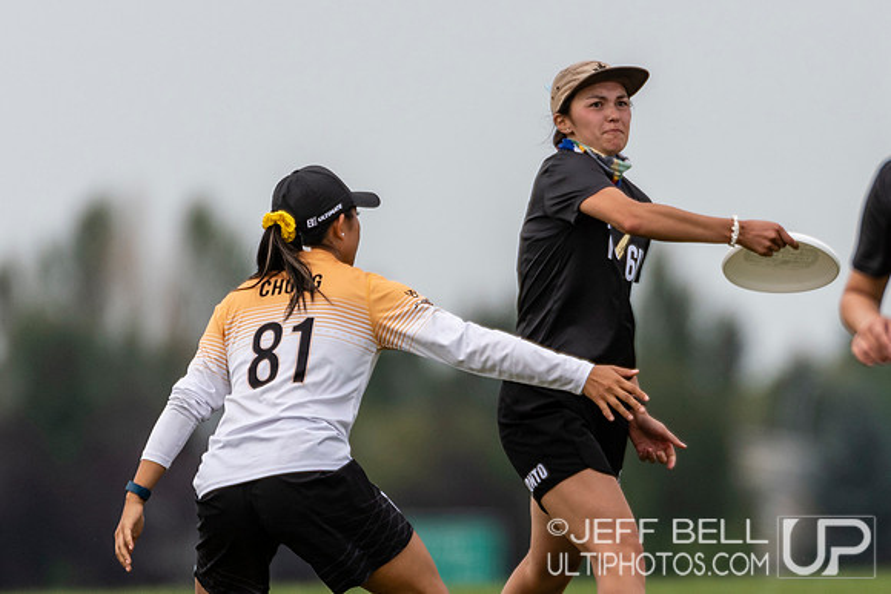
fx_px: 26824
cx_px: 580
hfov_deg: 1.9
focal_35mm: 1084
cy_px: 353
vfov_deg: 1.3
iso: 160
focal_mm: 400
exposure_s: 1/1600
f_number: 4
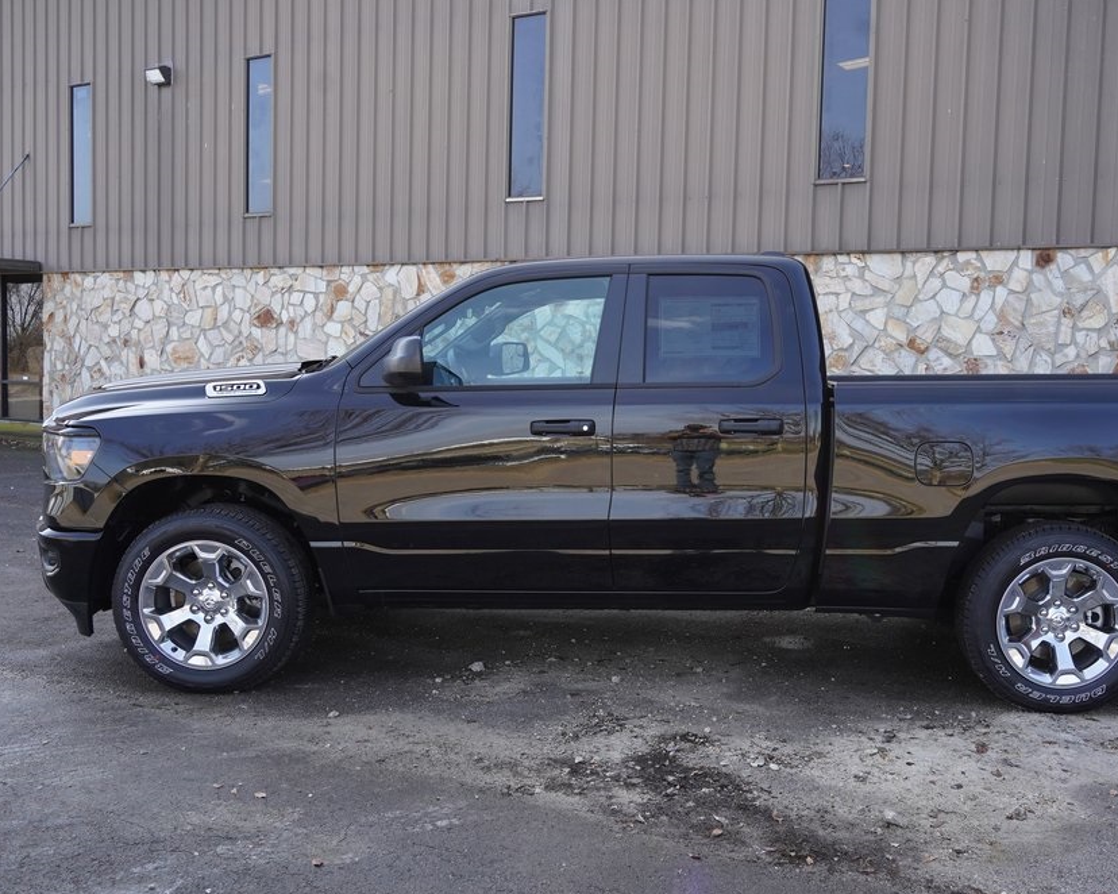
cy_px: 452
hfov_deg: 49.9
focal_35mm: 36
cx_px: 678
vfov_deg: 41.1
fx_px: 1191
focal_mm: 31
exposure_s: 1/1250
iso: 1250
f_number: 5.6
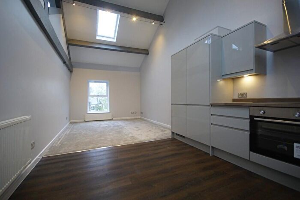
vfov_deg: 77.4
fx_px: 125
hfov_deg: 100.4
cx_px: 150
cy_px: 100
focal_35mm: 15
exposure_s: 1/13
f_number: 5
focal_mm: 10
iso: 250
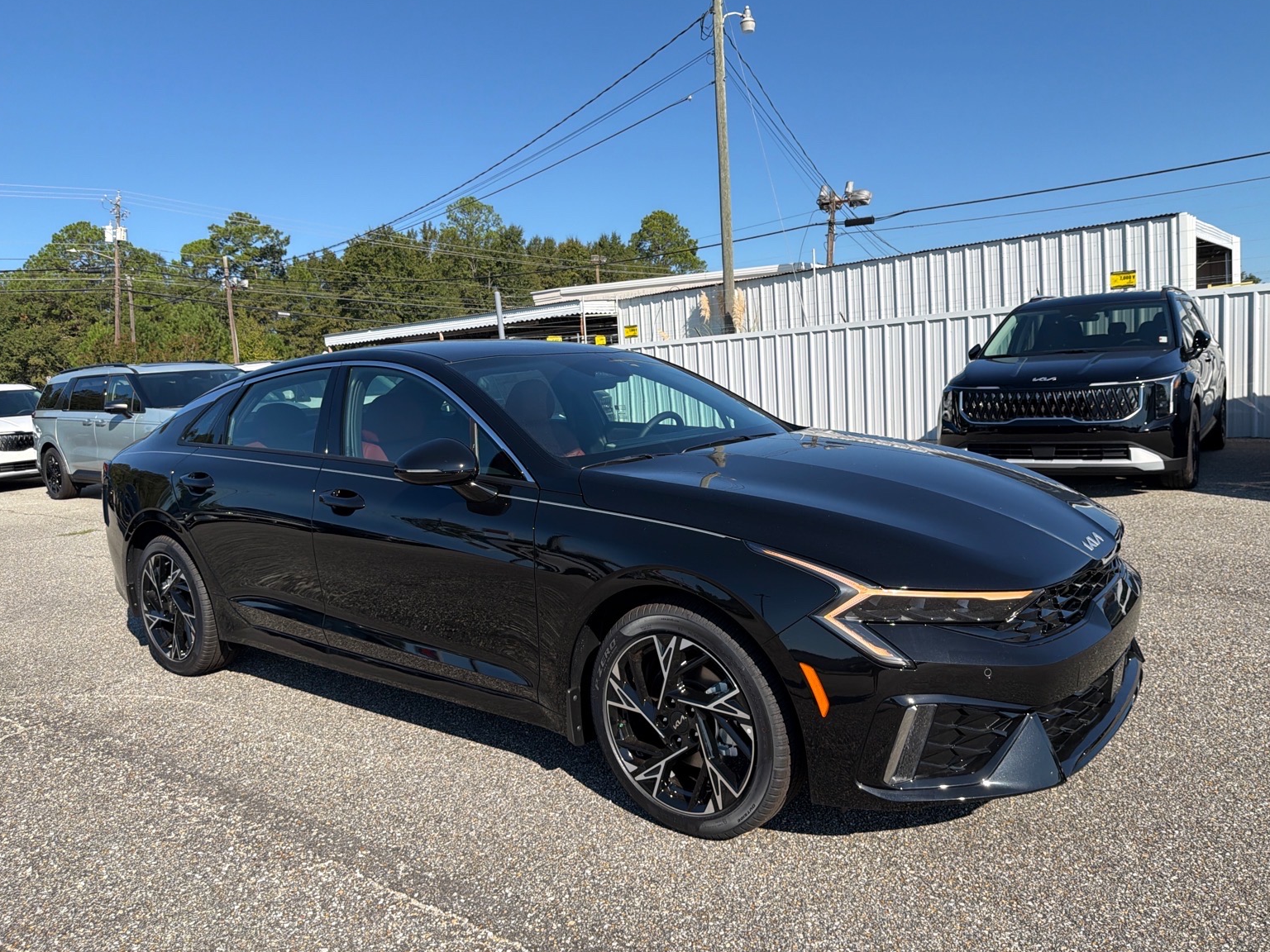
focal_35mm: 25
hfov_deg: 69.4
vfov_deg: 54.9
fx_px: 917
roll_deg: +2.9
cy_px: 470
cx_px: 652
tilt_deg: -7.2
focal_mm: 6.76
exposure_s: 1/3953
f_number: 1.78
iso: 80
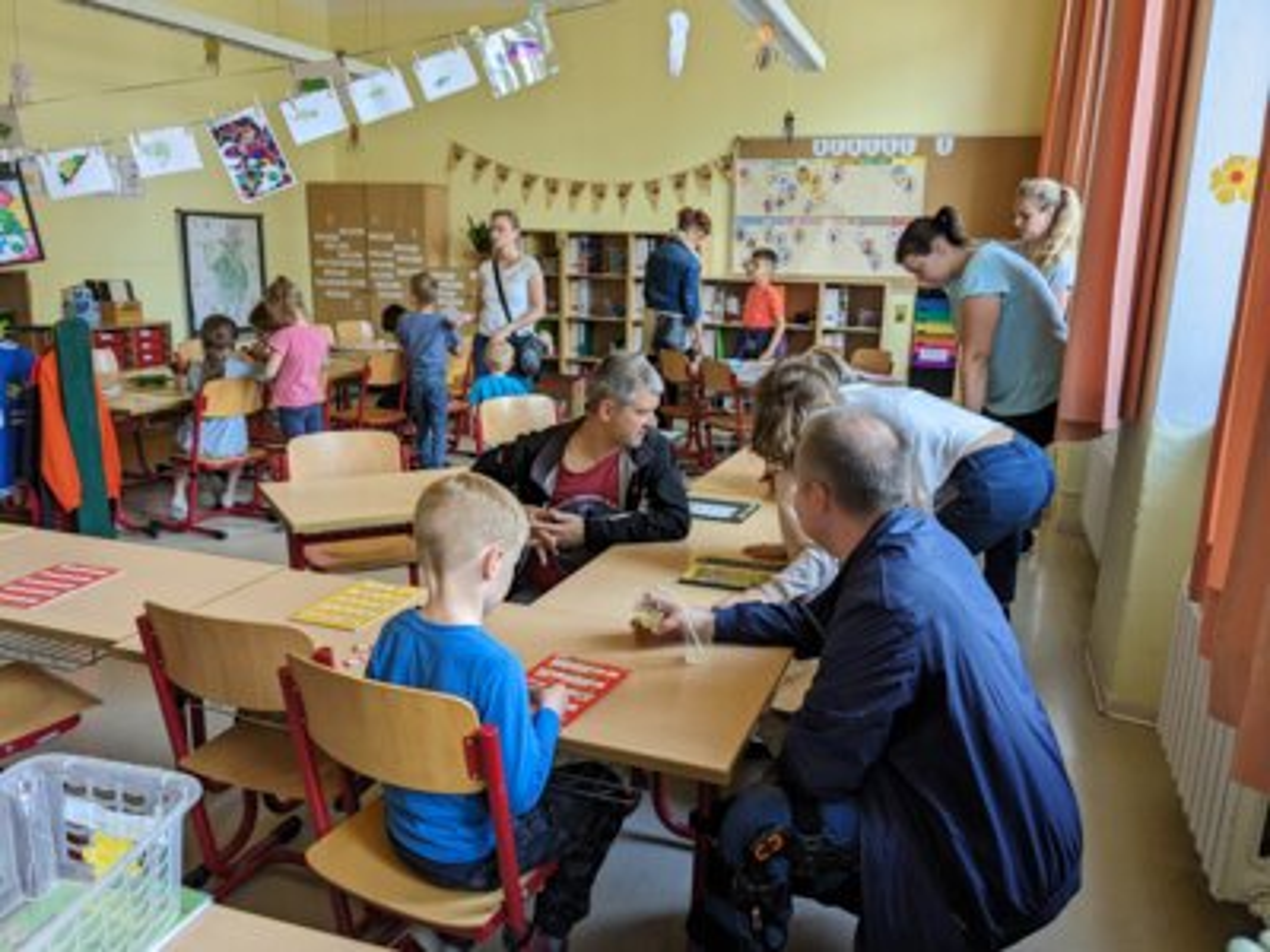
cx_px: 635
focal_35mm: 27
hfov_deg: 65.3
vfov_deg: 51.4
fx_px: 991
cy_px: 476
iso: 70
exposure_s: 1/99.9
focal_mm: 4.38
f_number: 1.73
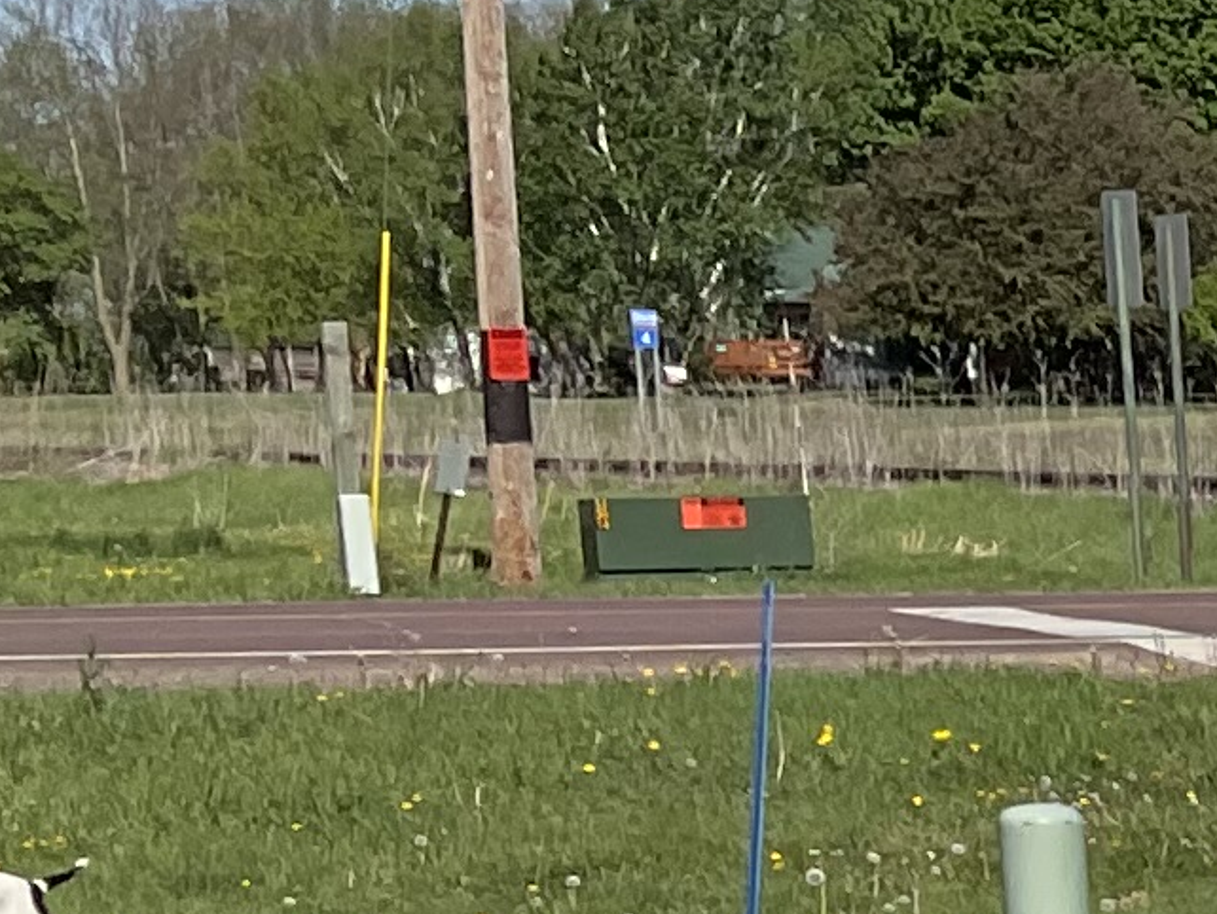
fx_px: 6401
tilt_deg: -11.1
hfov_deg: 9.7
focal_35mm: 182
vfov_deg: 7.9
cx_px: 2840
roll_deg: -0.1
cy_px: 1686
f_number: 1.8
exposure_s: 1/2959
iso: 16
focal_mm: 3
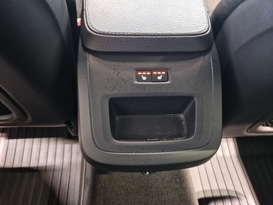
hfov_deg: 73.9
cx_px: 136
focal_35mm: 23
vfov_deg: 58.9
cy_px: 102
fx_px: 181
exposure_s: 1/25
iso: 640
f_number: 1.8
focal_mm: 5.4
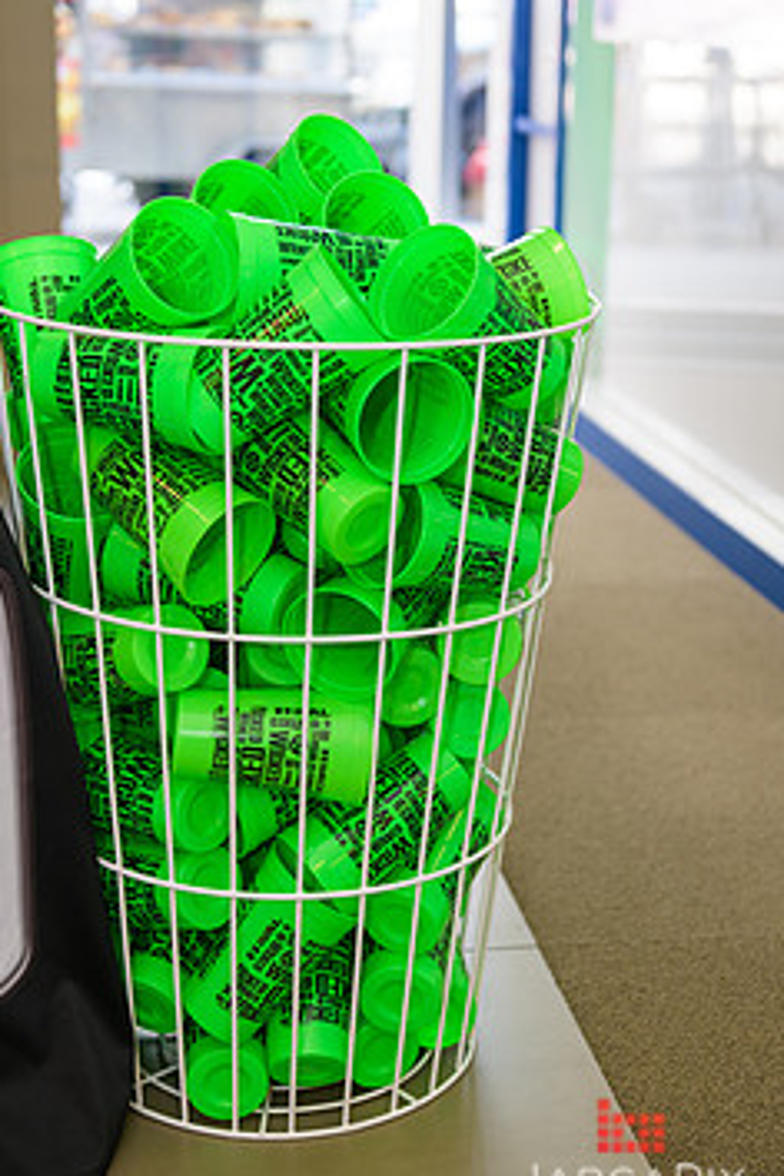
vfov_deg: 32.9
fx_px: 1993
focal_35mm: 61
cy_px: 522
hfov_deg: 22.2
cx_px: 332
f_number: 3.2
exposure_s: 1/125
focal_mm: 48
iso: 400
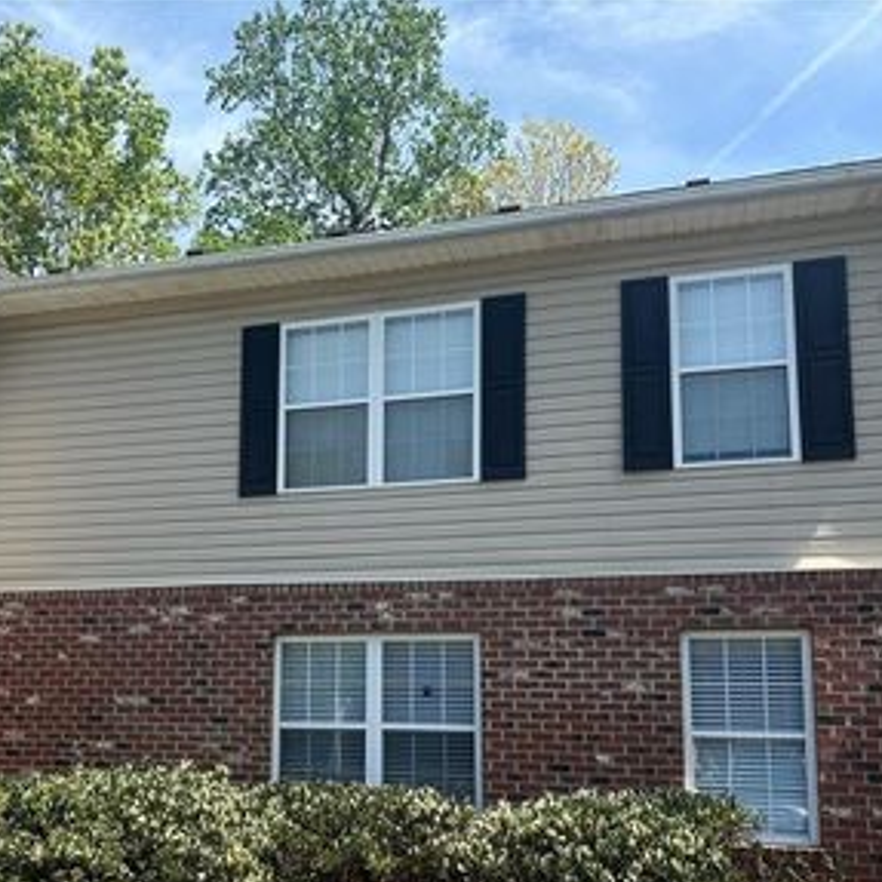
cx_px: 307
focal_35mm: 37
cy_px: 573
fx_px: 1067
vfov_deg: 44.4
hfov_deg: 44.4
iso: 80
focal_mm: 6.86
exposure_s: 1/1949
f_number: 1.78
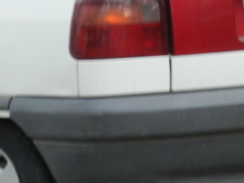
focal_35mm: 574
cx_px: 211
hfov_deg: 3.5
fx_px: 4047
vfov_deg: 2.6
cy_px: 22
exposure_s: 1/2.5
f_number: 5.3
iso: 400
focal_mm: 34
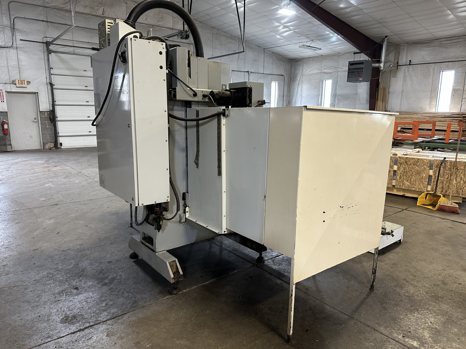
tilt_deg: -12.7
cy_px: 174
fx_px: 323
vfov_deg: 56.8
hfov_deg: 71.6
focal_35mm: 24
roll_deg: -0.4
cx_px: 233
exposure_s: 1/60
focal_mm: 6.86
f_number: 1.78
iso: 250
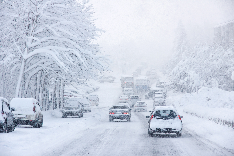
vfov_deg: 11.4
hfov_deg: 17.1
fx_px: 780
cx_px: 117
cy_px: 78
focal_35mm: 120
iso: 100
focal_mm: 80
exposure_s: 1/250
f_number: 7.1
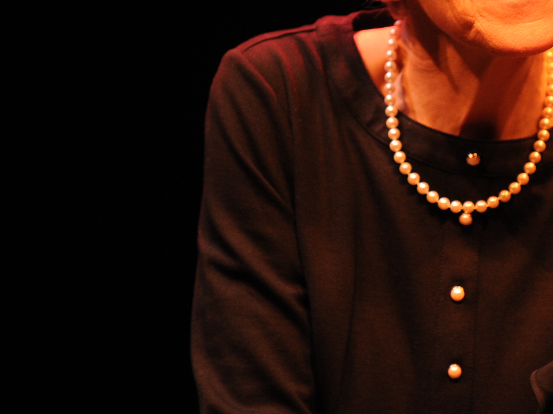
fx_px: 7508
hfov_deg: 4.2
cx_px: 441
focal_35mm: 470
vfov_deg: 3.2
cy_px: 97
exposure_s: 1/125
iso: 1250
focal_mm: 200
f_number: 2.8
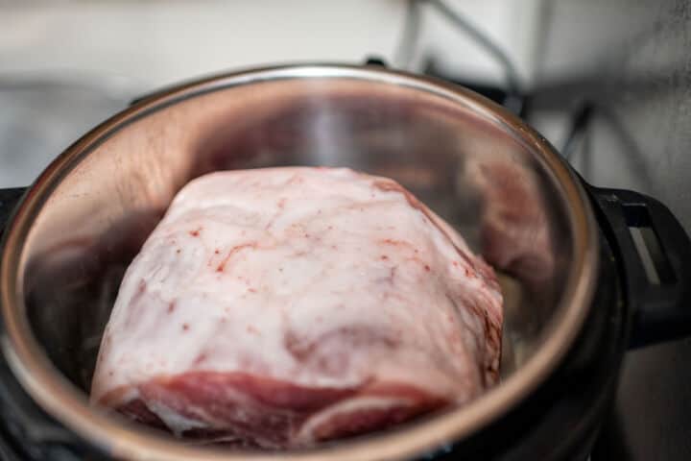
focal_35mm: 35
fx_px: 672
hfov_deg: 54.4
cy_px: 230
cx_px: 346
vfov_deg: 37.9
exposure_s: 1/100
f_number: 1.8
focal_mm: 35
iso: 160
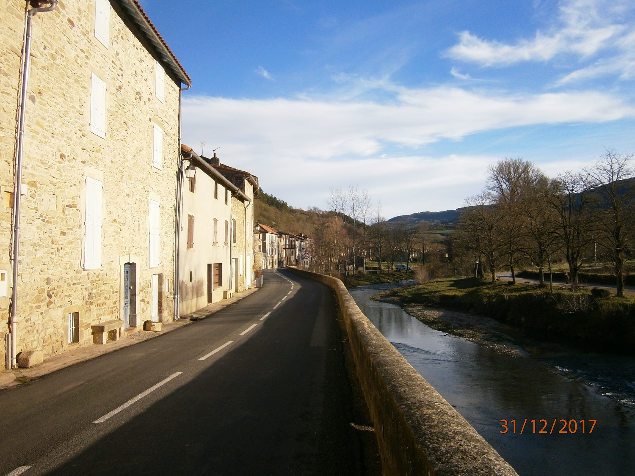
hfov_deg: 67.3
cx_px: 318
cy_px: 238
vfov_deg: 53.1
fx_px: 477
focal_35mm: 26
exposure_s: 1/125
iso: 80
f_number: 8
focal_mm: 4.7
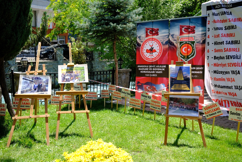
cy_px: 81
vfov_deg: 40.0
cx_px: 121
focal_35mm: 33
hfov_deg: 57.2
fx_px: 222
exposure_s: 1/1250
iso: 640
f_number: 4.5
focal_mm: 22.3
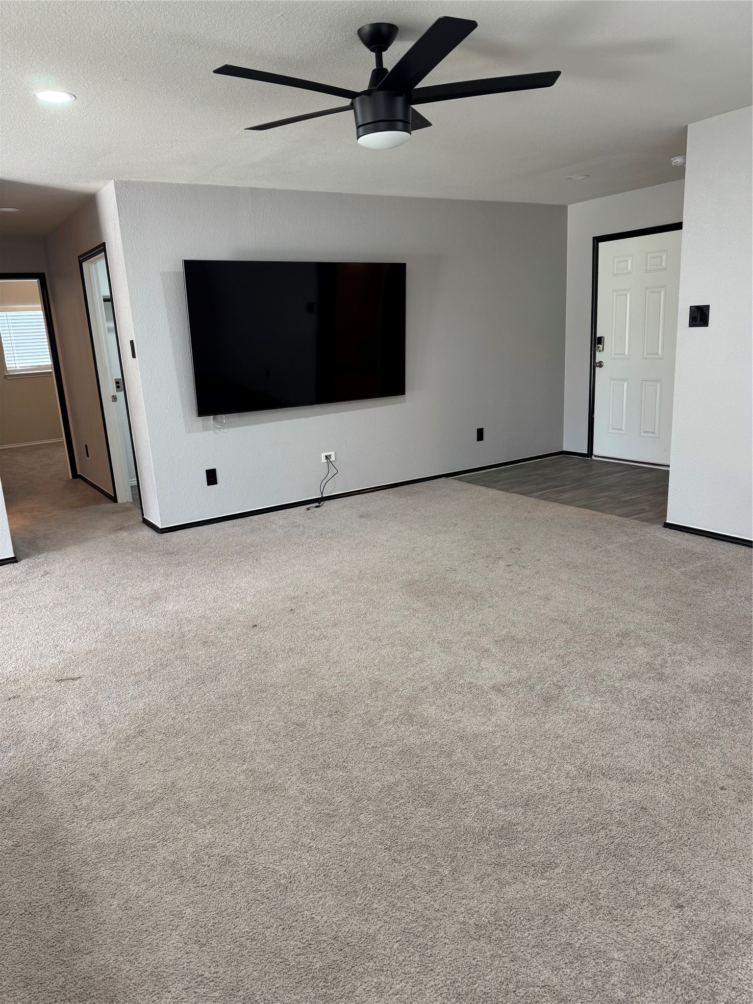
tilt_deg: -13.7
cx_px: 376
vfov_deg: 71.6
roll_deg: +4.8
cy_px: 502
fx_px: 696
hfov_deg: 56.8
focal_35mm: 24
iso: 125
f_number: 1.78
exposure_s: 1/60
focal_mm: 6.76
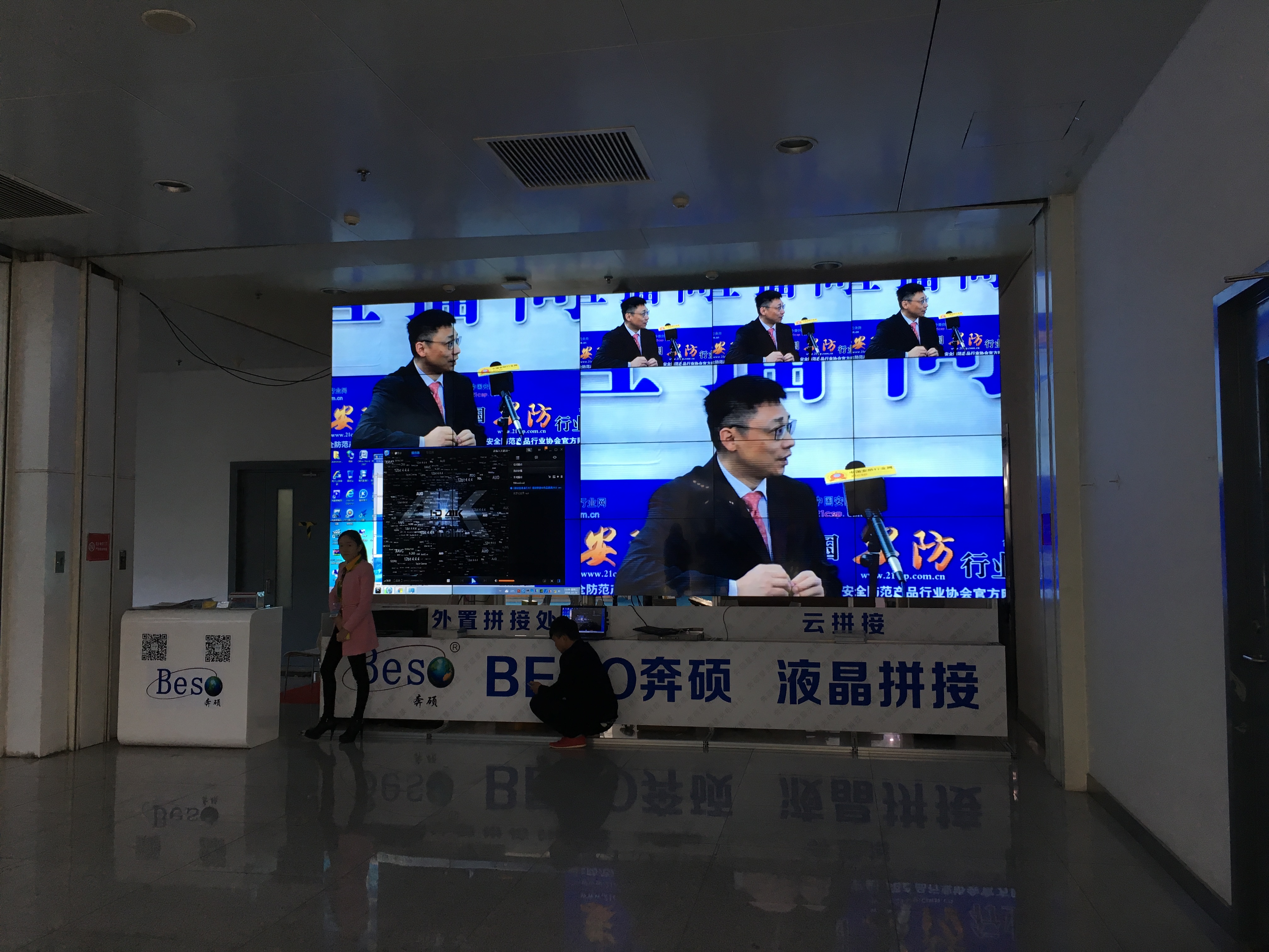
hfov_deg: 61.7
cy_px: 476
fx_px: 1063
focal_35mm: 29
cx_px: 634
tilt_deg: +2.5
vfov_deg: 48.2
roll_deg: -0.2
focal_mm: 4.15
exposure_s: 1/33
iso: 25
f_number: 2.2
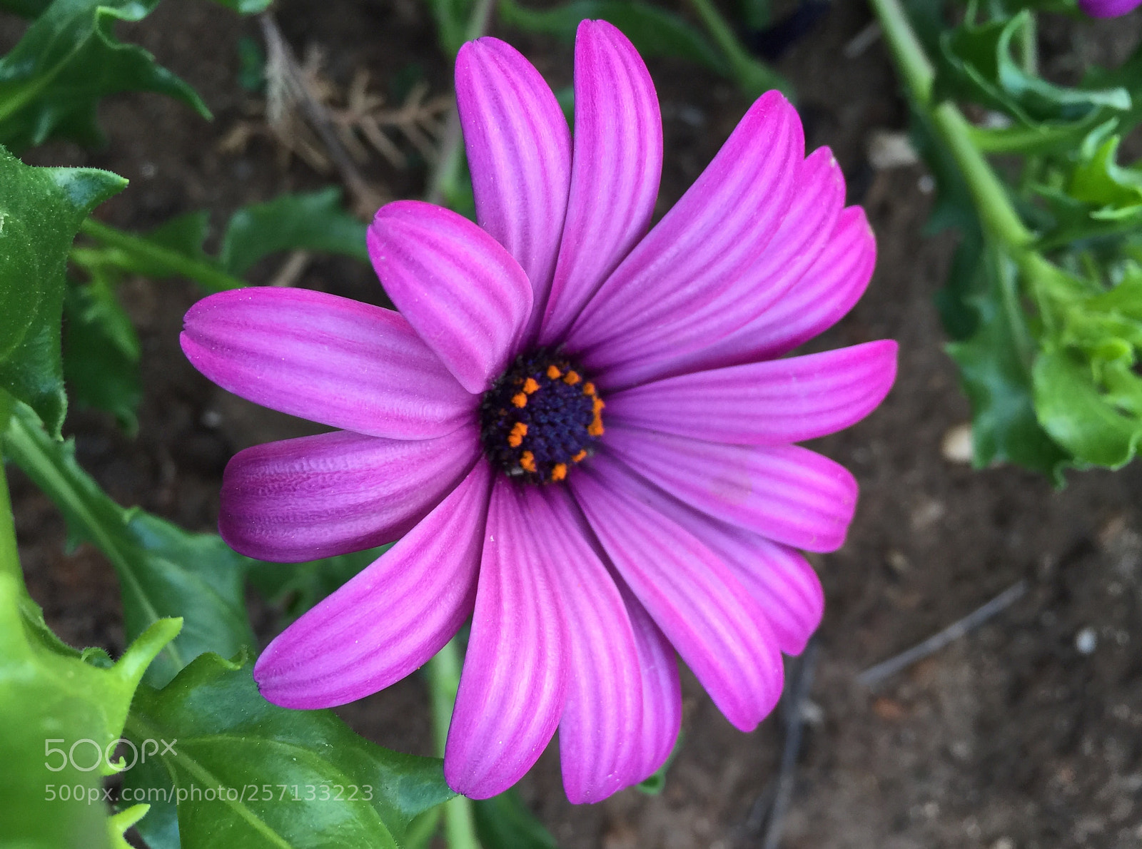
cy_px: 424
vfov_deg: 48.0
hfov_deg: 61.8
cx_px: 571
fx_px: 954
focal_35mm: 29
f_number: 2.2
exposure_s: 1/50
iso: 40
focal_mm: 4.15
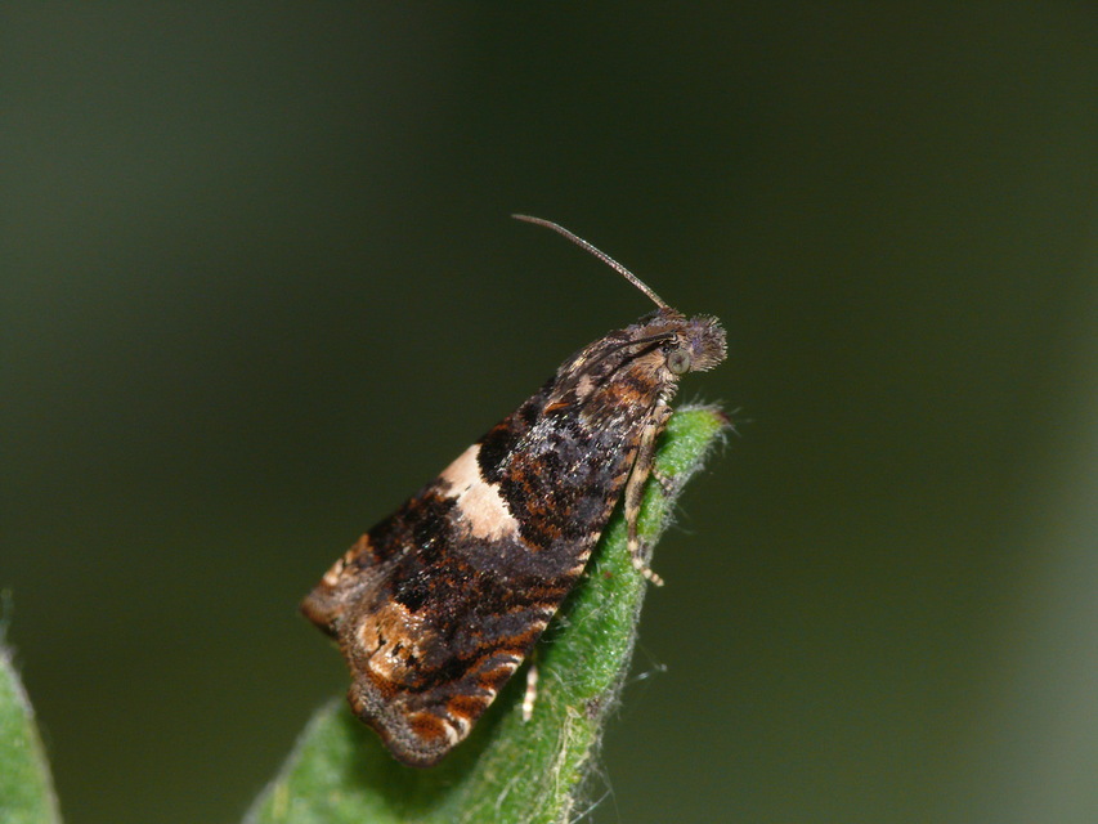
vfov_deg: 3.5
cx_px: 549
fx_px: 13324
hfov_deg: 4.7
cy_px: 412
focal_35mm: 420
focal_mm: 88.8
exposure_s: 1/125
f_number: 10
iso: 200
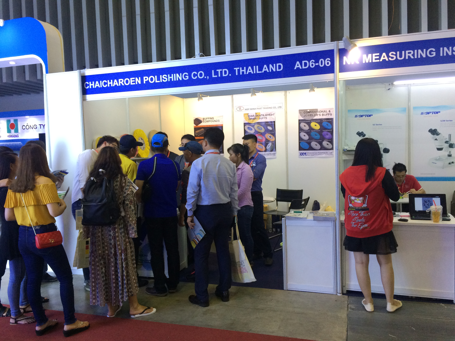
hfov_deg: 61.7
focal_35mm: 29
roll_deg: +1.2
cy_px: 170
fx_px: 381
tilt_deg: -1.7
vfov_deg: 48.2
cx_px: 228
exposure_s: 1/33
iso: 80
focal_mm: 4.15
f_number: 2.2
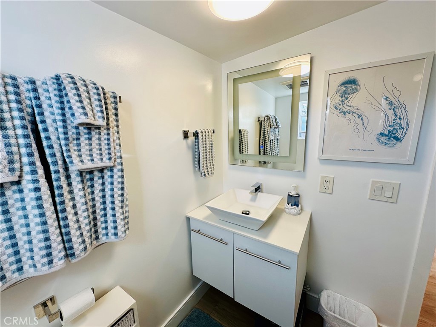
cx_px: 218
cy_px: 164
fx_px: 176
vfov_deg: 85.7
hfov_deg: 102.1
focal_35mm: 14
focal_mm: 2.22
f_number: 2.2
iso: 64
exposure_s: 1/120
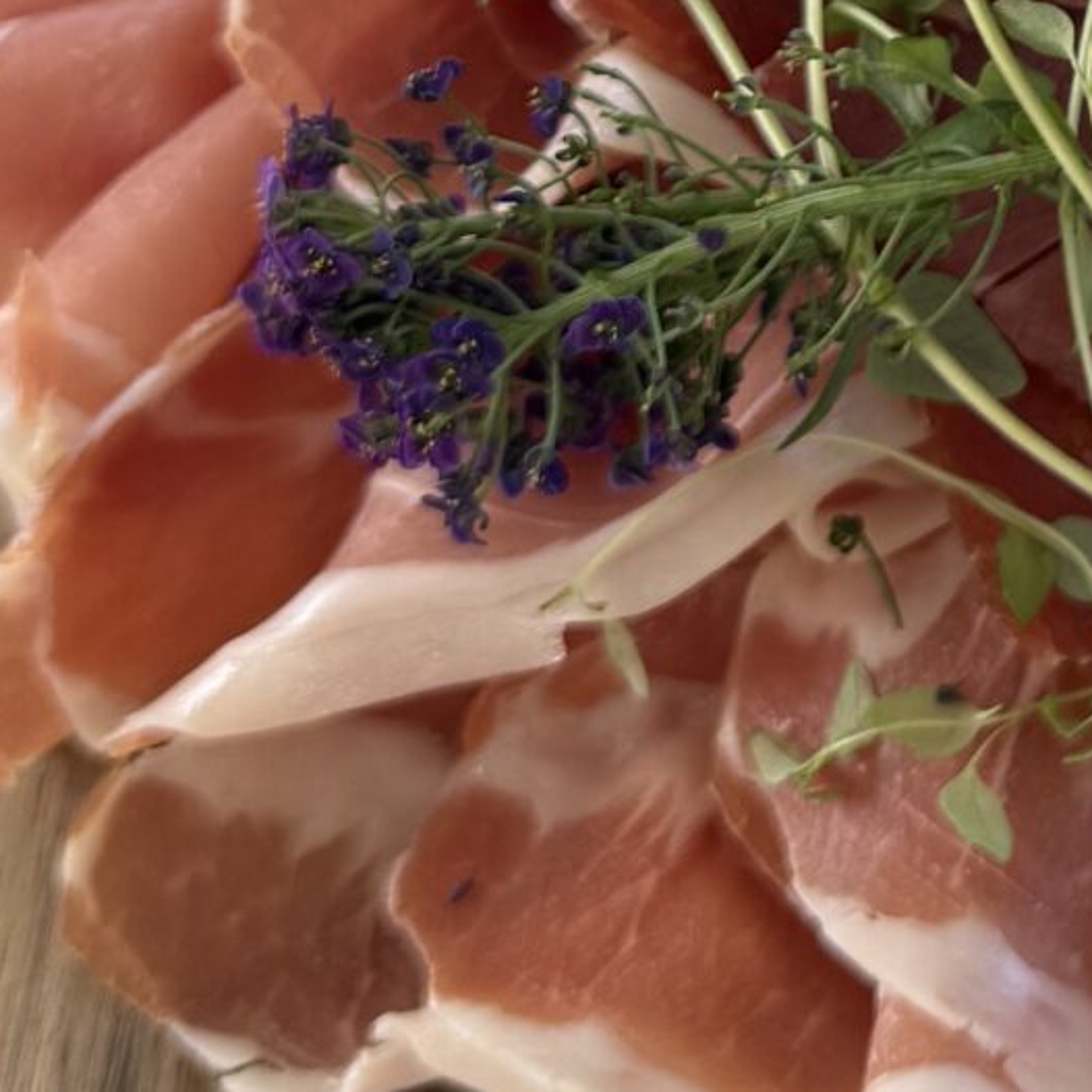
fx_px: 3676
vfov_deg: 15.6
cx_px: 1401
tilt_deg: -52.4
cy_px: -549
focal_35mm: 103
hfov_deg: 16.1
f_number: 1.78
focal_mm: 6.76
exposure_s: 1/188
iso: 64
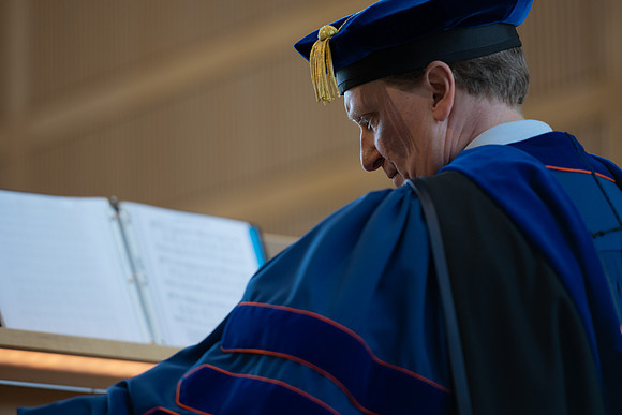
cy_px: 208
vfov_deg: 6.9
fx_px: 3456
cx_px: 311
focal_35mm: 200
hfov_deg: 10.3
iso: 640
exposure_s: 1/500
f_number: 2.8
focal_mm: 200
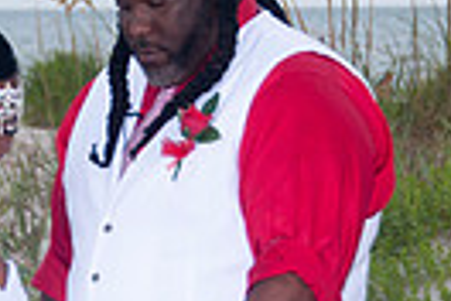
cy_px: 404
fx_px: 4146
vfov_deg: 4.1
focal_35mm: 331
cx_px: 60
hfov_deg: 6.2
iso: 200
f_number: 5.6
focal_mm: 65
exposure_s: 1/125
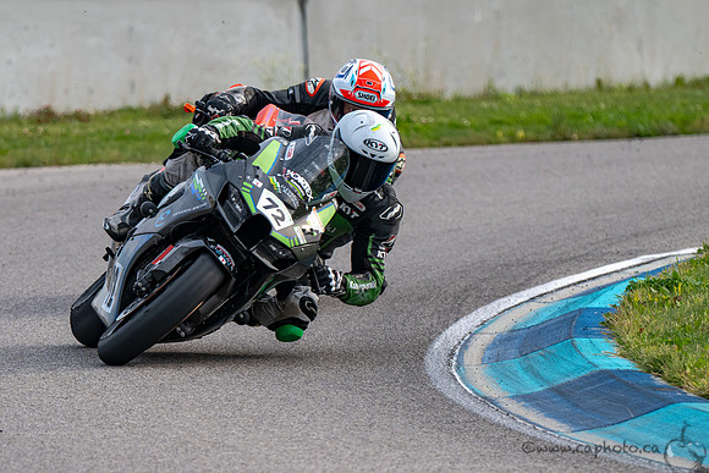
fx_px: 13271
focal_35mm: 674
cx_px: 238
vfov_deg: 2.0
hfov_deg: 3.1
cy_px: 387
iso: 400
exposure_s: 1/1250
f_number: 6
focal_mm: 390
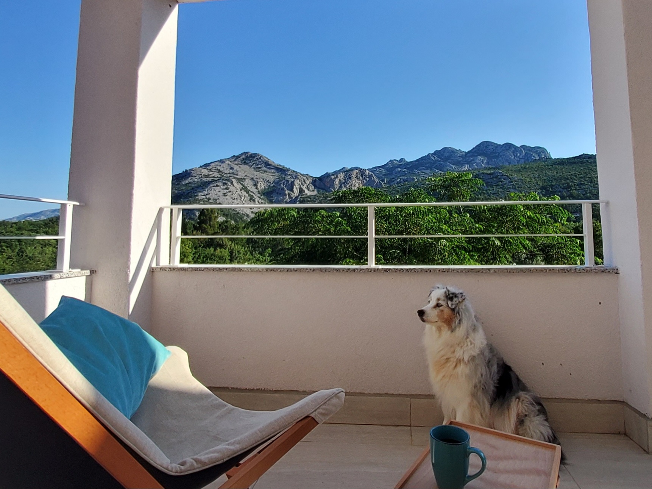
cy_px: 244
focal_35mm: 13
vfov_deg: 89.9
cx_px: 326
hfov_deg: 106.2
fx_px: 245
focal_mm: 1.13
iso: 50
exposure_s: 1/1000
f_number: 2.2
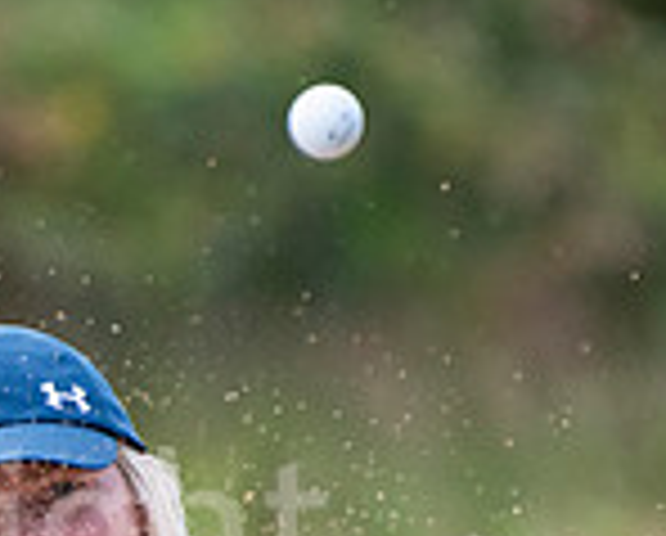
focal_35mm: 2425
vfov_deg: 0.6
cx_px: 54
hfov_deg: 0.8
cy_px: 822
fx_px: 47894
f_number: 5.6
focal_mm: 440
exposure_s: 1/1600
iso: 1250
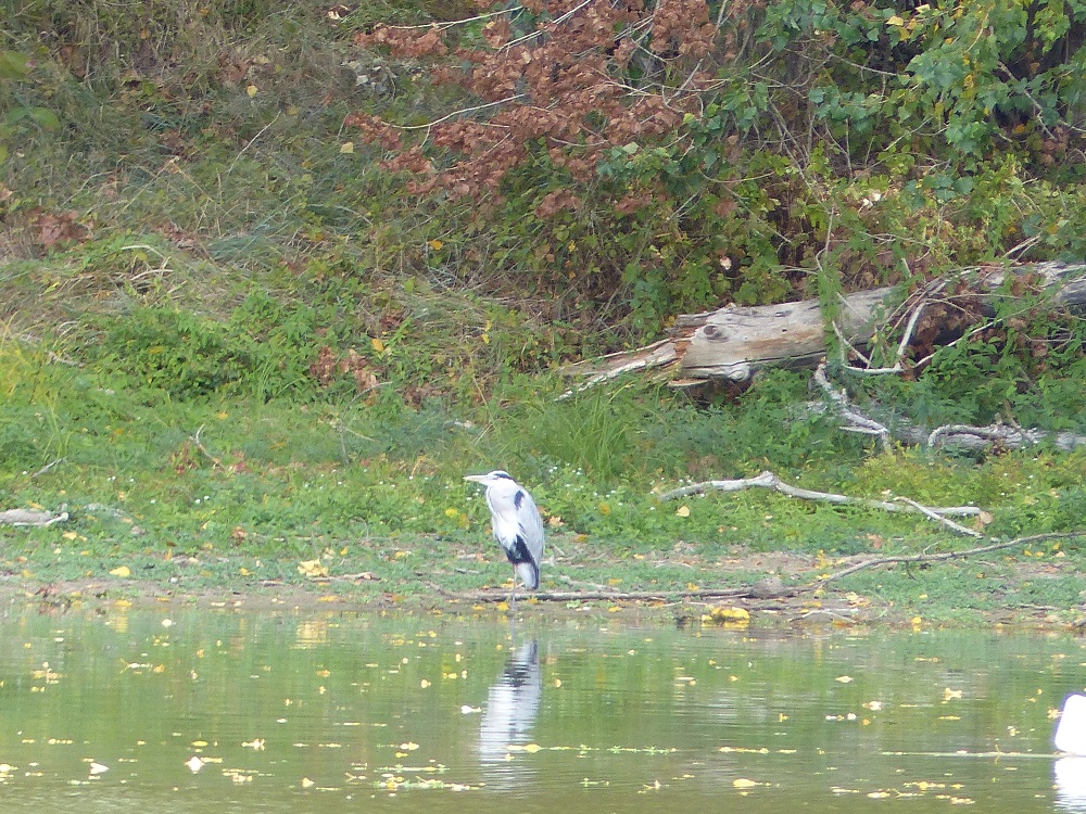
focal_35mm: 1200
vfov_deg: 1.2
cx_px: 543
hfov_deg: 1.7
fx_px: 37647
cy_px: 407
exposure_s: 1/125
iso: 125
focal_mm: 108
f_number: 3.5
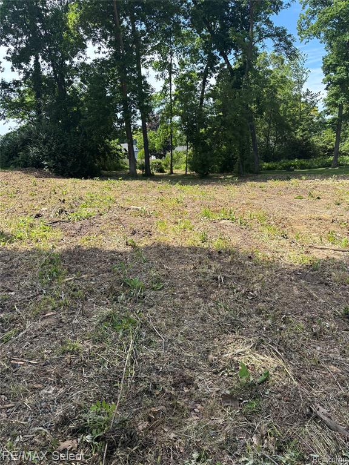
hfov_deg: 53.1
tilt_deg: -13.3
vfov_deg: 67.3
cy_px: 232
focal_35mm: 26
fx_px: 350
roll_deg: -1.0
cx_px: 174
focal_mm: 5.96
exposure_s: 1/1007
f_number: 1.6
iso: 50
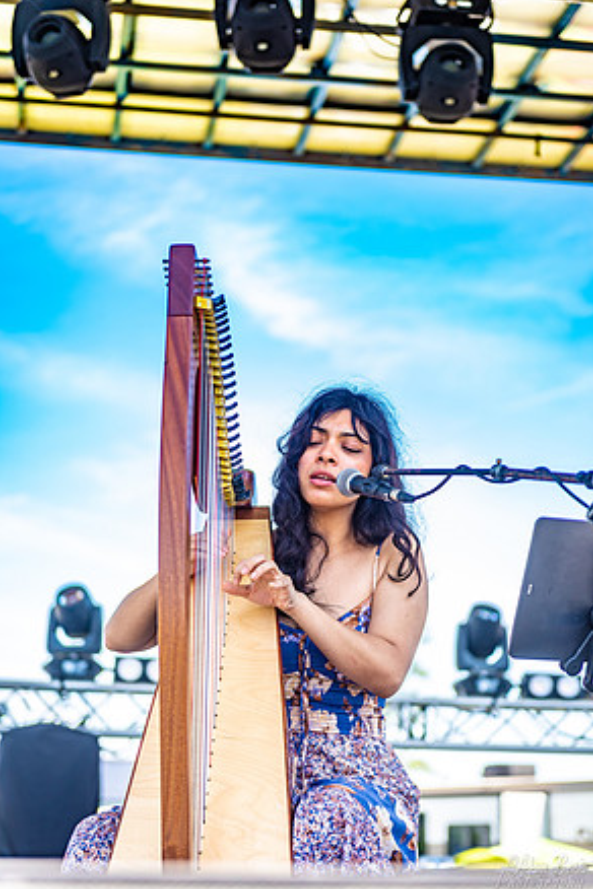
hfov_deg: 18.9
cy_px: 440
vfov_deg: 28.1
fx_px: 1779
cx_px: 303
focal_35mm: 72
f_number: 2.8
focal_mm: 70
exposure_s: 1/320
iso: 100
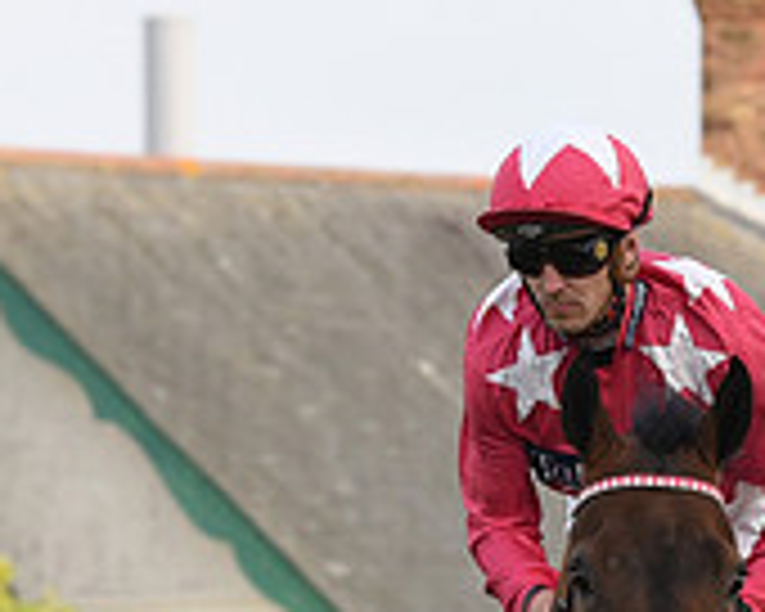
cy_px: 999
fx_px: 7313
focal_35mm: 323
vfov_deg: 4.7
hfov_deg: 6.0
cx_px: 565
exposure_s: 1/1000
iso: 800
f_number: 5.6
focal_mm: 130
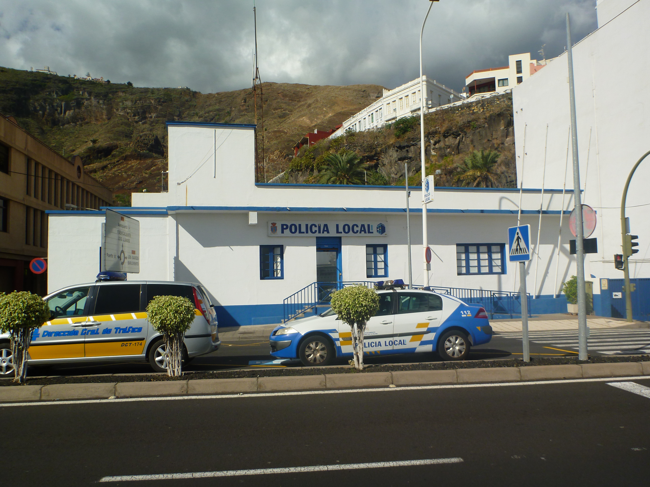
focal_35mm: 28
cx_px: 325
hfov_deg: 63.4
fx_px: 526
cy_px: 244
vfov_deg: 49.7
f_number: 10
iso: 100
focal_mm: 4.9
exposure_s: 1/200
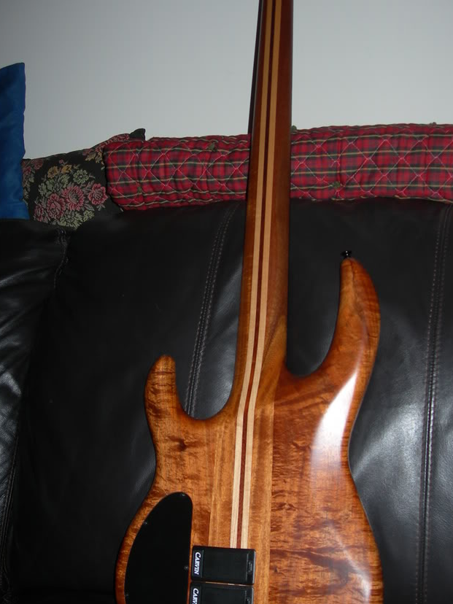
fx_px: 820
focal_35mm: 47
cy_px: 338
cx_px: 247
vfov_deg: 40.4
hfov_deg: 30.9
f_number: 2.8
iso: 50
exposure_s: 1/60.1
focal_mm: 7.8
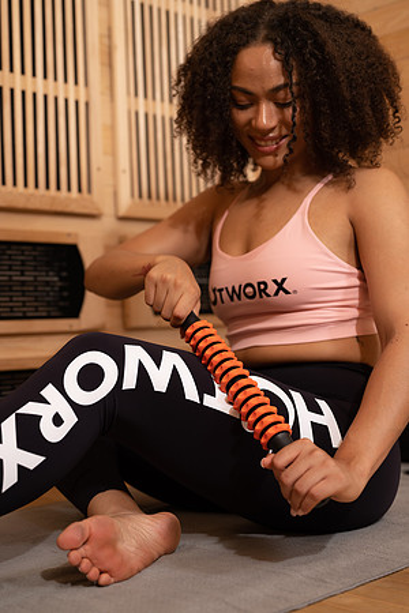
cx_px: 204
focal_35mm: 50
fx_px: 852
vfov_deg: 39.6
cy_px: 306
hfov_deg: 27.0
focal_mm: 50
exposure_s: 1/100
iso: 320
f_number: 2.8
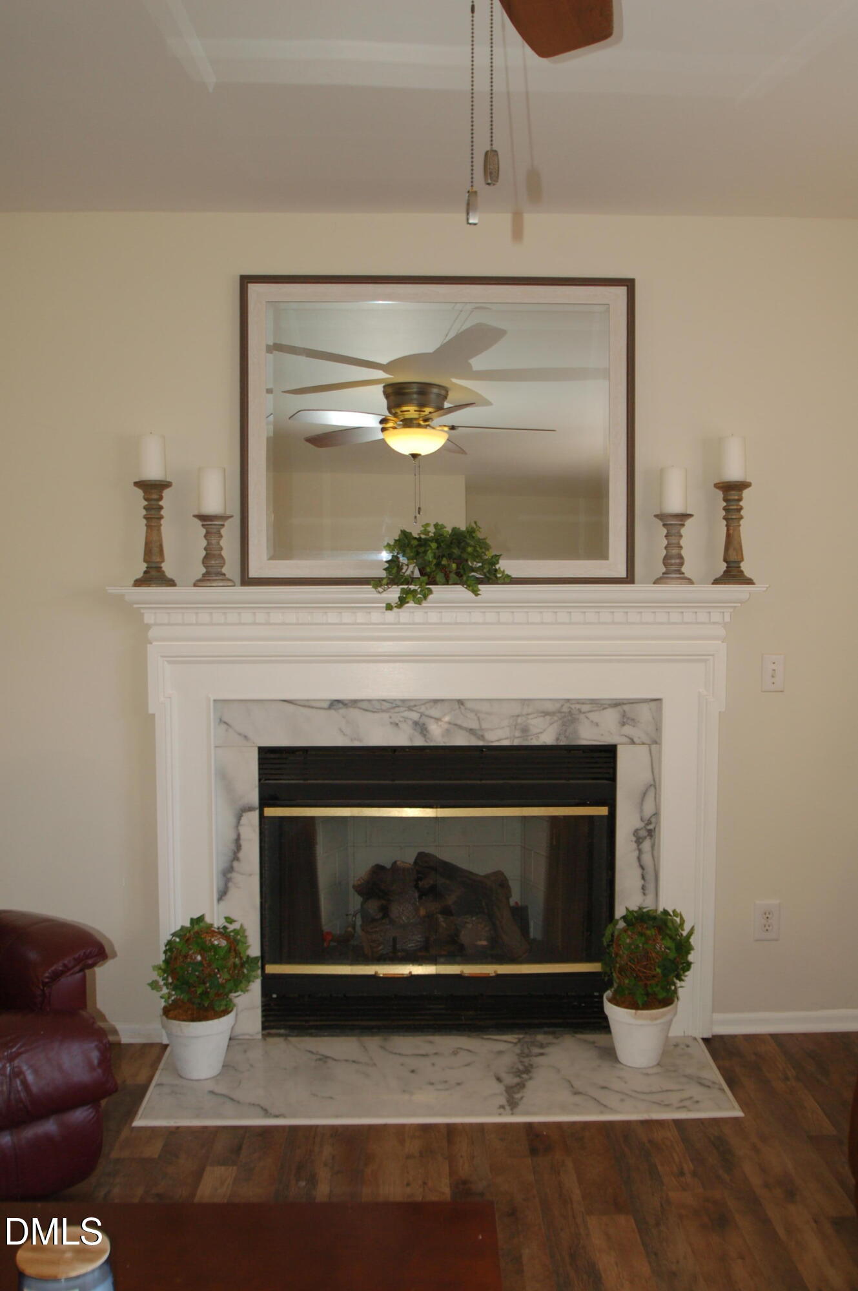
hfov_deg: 36.8
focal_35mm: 36
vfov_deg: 53.2
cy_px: 646
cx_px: 429
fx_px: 1290
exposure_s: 1/60
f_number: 4.5
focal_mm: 24
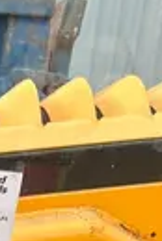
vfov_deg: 12.2
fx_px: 1023
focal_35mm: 152
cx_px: -136
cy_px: 453
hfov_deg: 8.7
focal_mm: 5.7
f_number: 1.5
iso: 64
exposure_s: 1/121
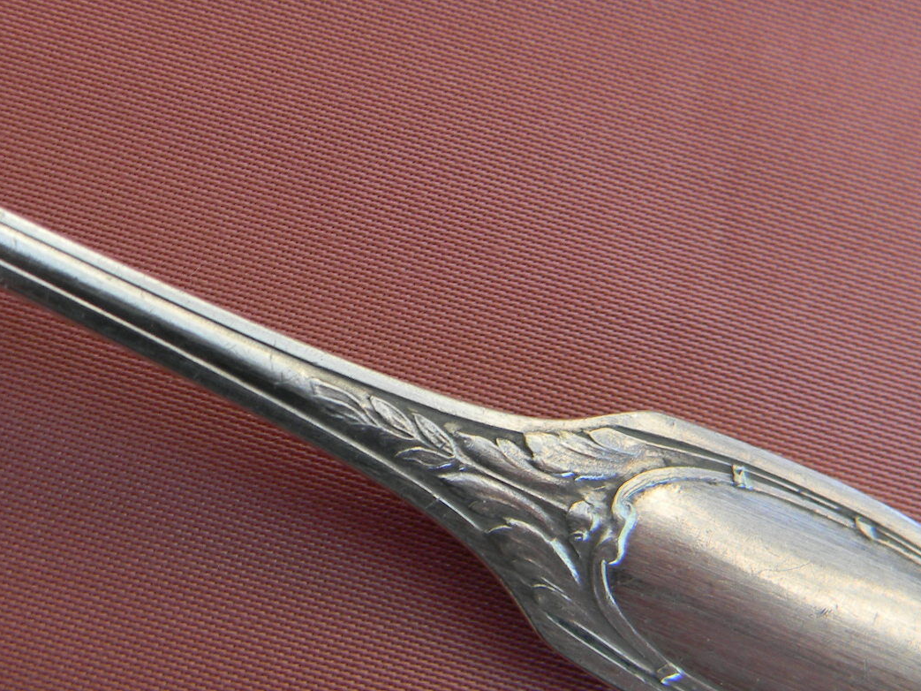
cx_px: 362
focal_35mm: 55
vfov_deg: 26.5
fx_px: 1463
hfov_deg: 34.8
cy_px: 387
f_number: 3.5
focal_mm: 5
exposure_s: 1/60.3
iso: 80
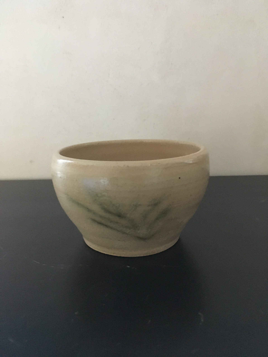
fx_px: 299
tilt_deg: -15.5
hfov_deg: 48.2
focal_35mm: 29
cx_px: 134
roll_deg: +0.9
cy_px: 178
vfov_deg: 61.7
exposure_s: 1/17
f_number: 2.2
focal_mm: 4.15
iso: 500
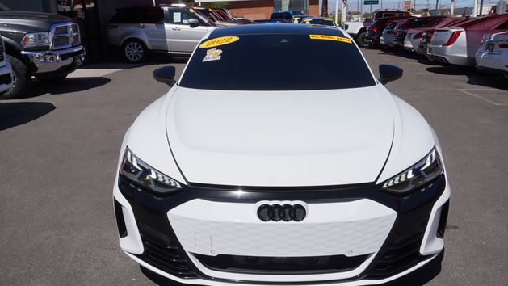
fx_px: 452
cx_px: 254
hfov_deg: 58.7
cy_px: 164
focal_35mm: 34
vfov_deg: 35.1
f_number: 11
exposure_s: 1/400
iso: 100
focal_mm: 21
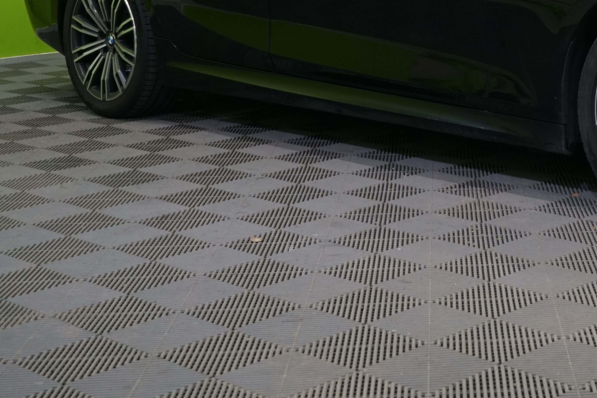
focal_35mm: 80
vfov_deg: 16.5
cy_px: -40
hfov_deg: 24.4
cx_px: 575
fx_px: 1327
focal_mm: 34
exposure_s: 1/30
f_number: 6.3
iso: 640
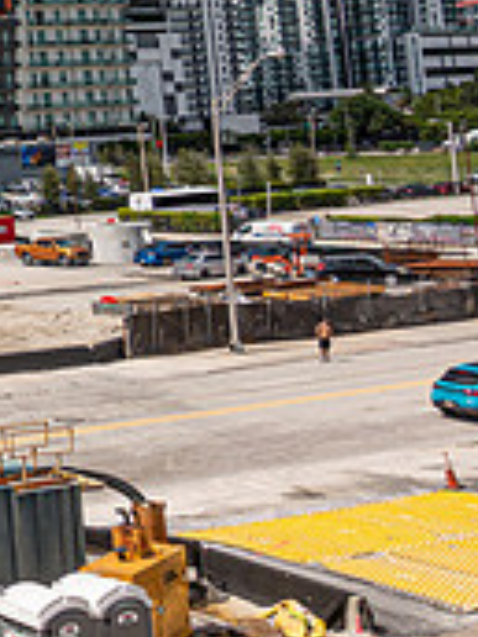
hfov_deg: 15.1
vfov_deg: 23.8
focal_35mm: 78
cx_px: -497
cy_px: -20
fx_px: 1436
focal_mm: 8.8
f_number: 4.5
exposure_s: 1/200
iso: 125
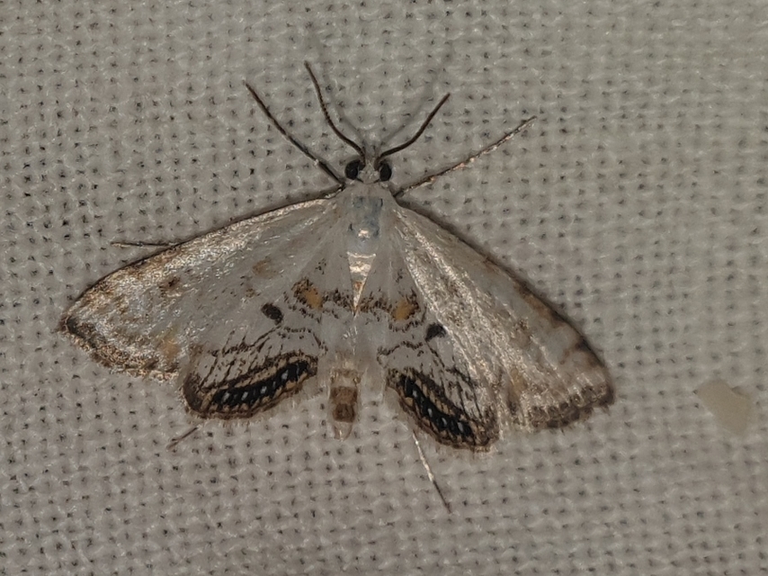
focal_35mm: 26
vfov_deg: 53.0
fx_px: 577
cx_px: 384
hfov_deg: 67.3
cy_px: 288
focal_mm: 4.3
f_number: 2.4
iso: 50
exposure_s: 1/3472
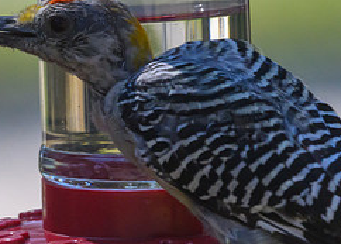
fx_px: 18784
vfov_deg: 0.7
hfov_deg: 1.0
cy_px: 102
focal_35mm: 1939
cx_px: 83
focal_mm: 500
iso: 2200
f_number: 10
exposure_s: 1/1250
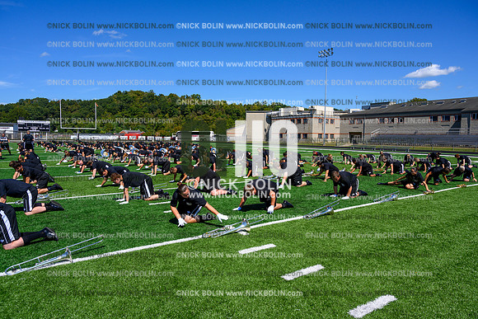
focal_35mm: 24
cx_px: 239
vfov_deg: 53.2
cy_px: 160
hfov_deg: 73.7
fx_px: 319
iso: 160
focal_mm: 24
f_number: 8
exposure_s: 1/640
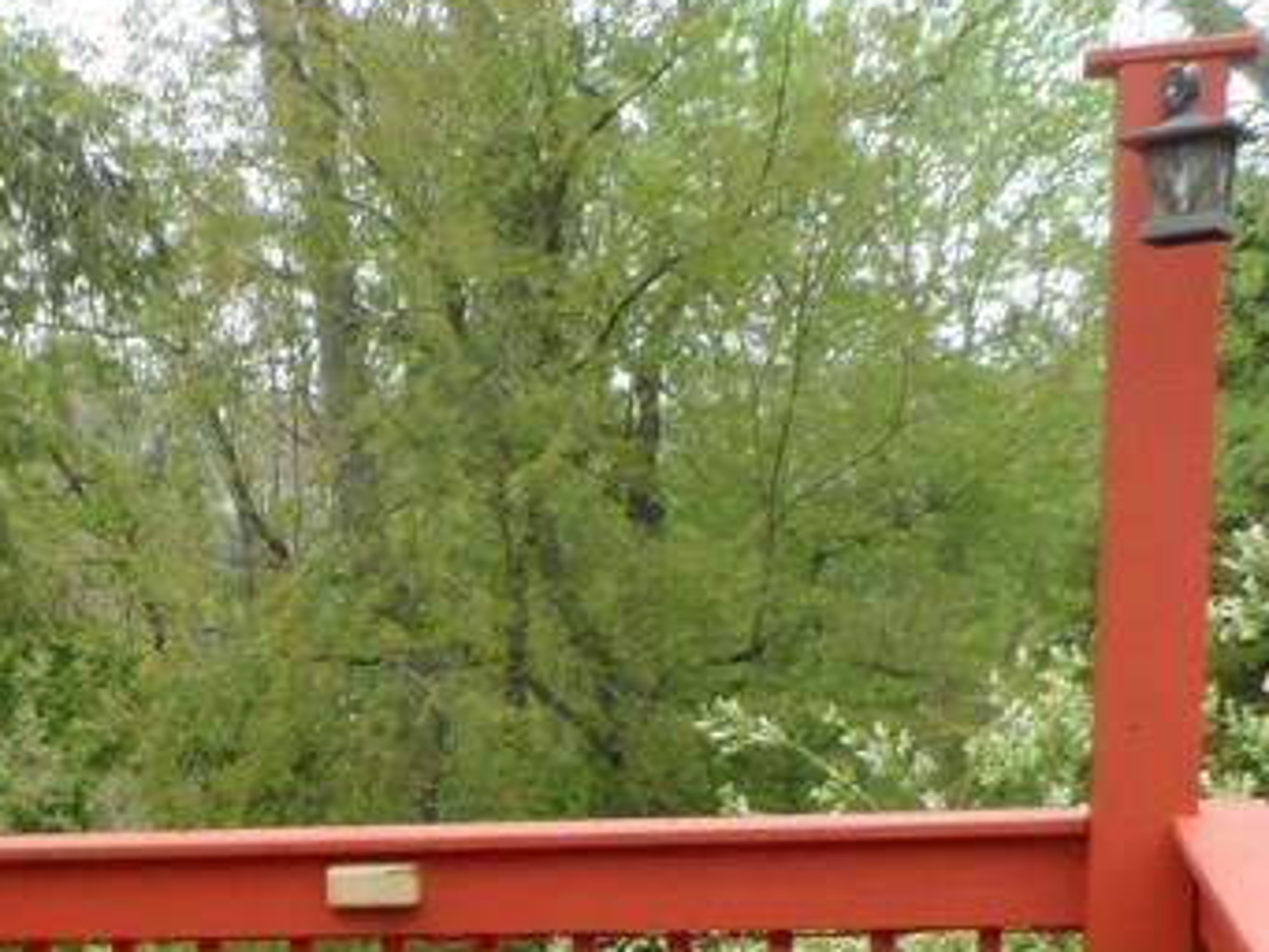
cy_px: 1197
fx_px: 2640
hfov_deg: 25.3
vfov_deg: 19.1
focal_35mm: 72
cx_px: -97
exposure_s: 1/60
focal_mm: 4
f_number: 3.2
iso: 80
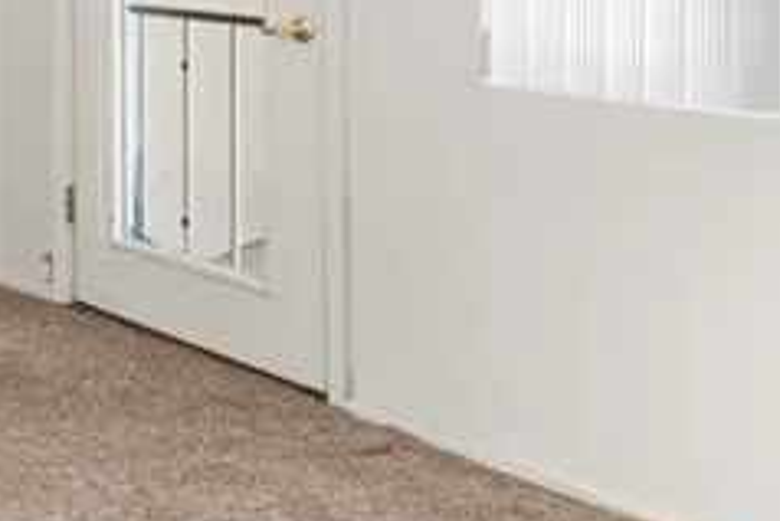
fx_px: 1583
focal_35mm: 73
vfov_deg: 17.8
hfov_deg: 18.5
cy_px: -100
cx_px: -767
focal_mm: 17
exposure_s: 1/13
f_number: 8
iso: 400
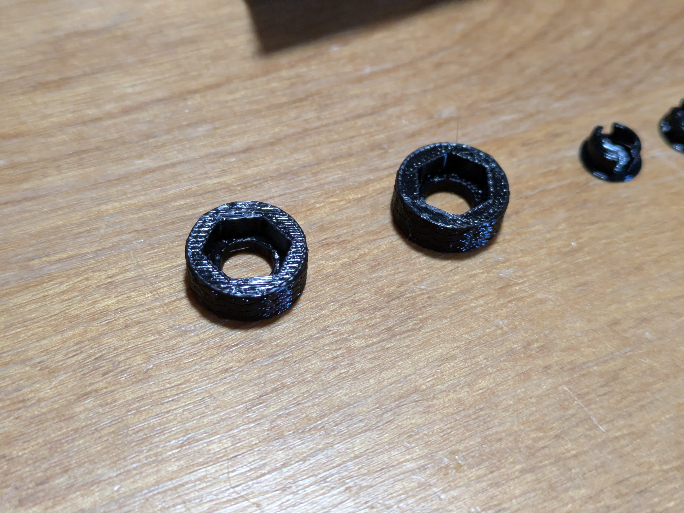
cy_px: 256
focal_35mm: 51
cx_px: 342
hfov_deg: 37.5
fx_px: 1008
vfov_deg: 28.6
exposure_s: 1/120
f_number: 1.89
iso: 832
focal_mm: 5.43
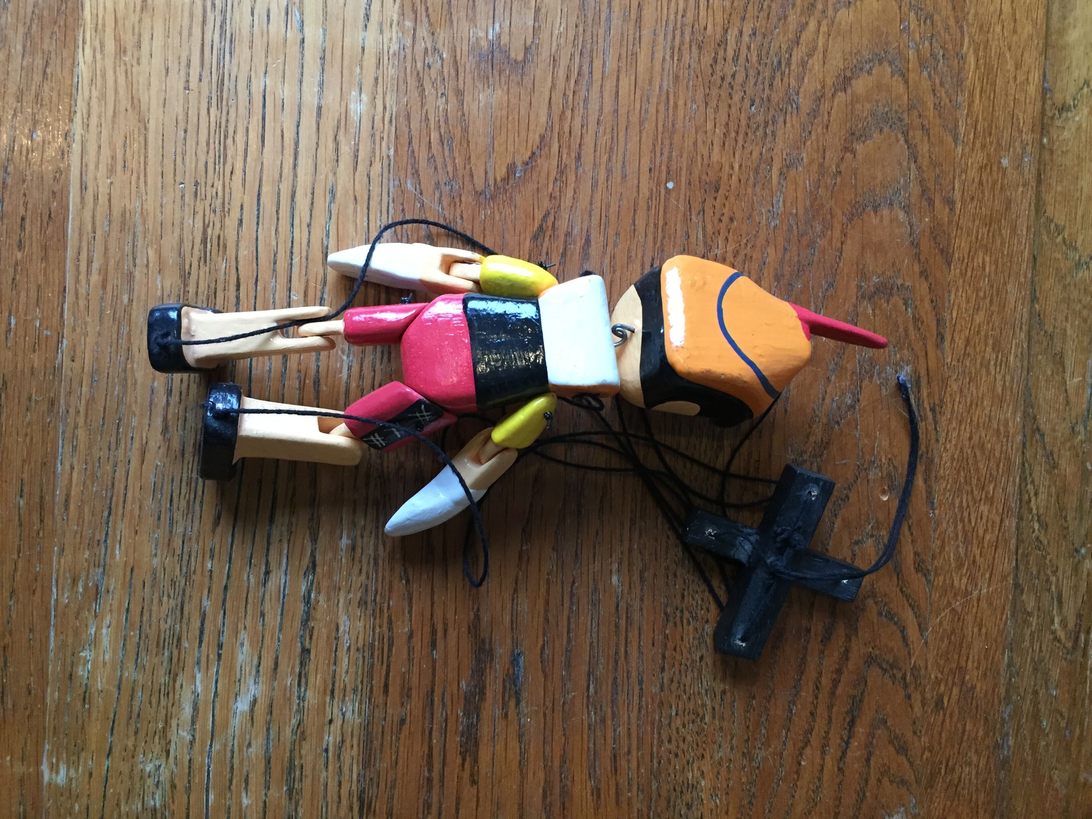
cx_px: 546
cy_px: 410
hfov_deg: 61.7
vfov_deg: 48.2
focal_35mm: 29
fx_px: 915
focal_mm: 4.15
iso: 250
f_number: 2.2
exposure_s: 1/33
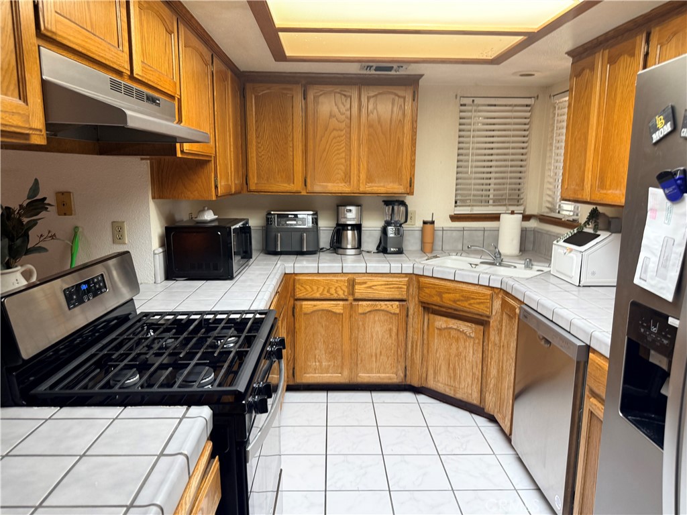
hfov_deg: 71.6
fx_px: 476
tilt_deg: -7.6
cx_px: 344
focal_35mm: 24
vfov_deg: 56.8
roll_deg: -0.7
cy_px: 258
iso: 125
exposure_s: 1/60
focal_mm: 6.76
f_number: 1.78
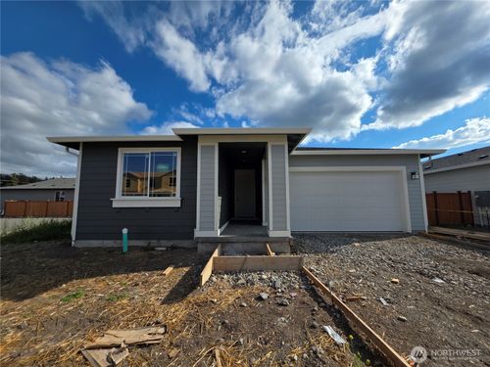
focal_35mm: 13
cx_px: 245
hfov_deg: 106.2
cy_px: 184
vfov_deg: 89.9
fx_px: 184
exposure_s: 1/3034
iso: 40
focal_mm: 2.2
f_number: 1.9
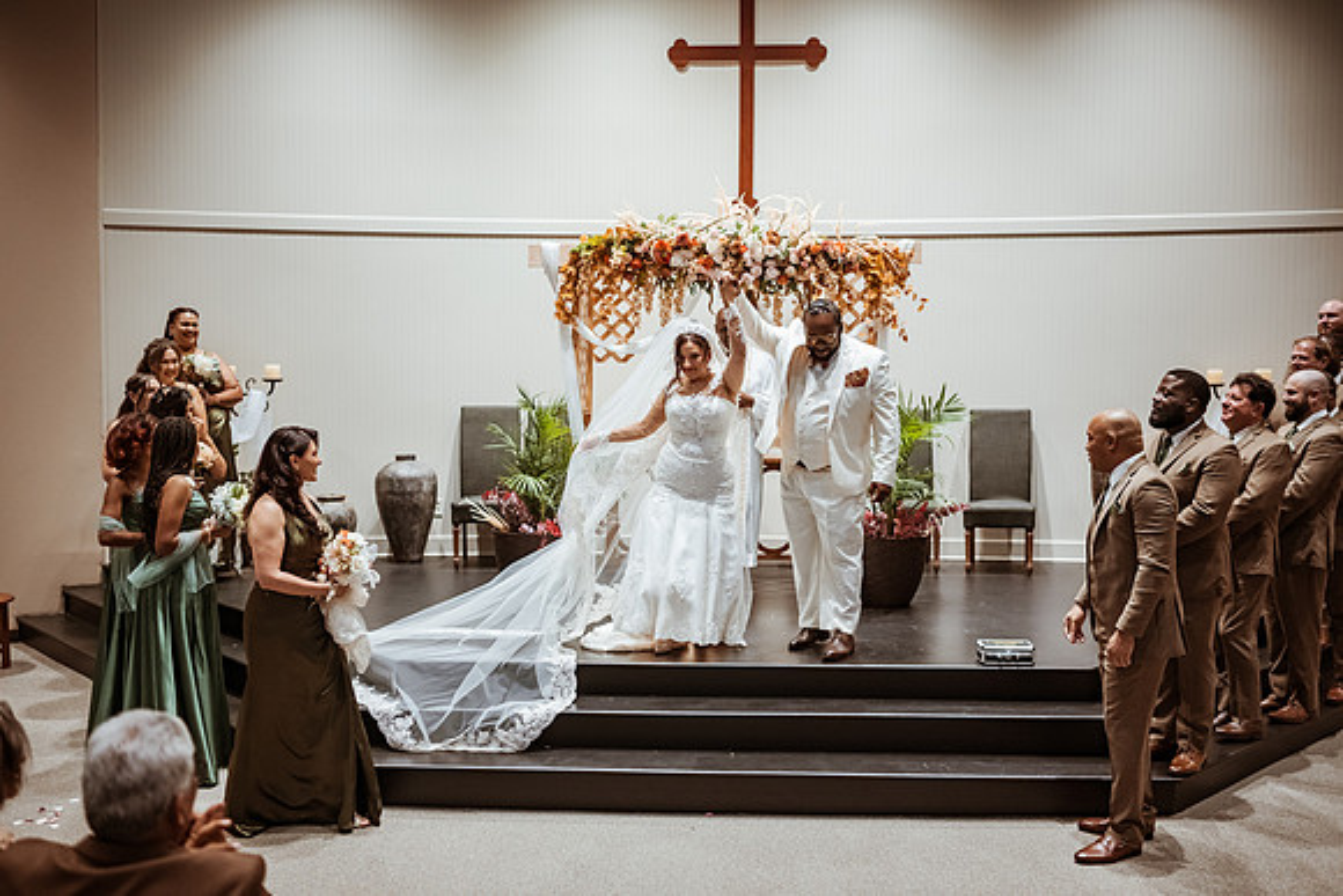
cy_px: 448
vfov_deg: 37.9
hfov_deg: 54.4
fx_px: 1306
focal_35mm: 35
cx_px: 672
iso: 1000
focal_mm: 35
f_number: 1.8
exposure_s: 1/500
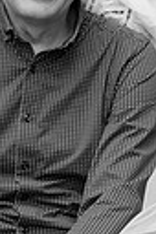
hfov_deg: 5.6
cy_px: 27
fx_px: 1603
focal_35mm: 246
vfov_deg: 8.4
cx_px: 4
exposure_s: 1/200
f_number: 5.6
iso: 100
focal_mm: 47.1
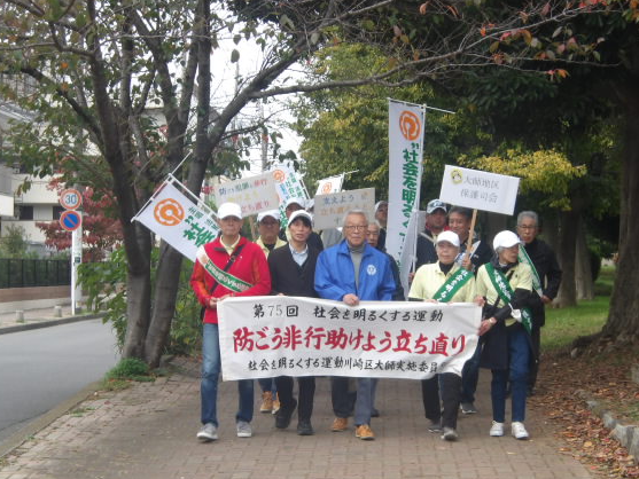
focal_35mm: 100
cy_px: 253
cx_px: 352
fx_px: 1846
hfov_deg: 19.6
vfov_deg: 14.8
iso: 100
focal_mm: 15.6
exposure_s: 1/87
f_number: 5.6
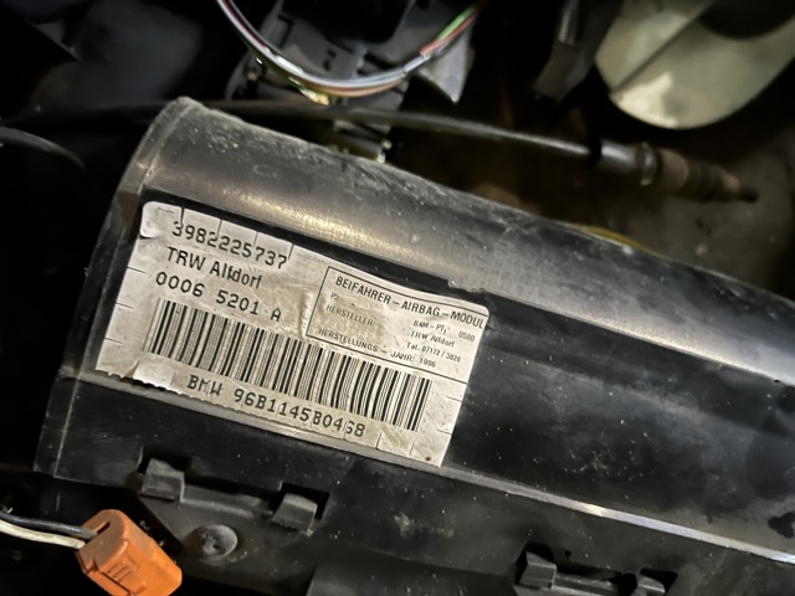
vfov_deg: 53.1
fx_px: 597
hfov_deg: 67.3
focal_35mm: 26
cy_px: 298
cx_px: 398
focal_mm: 5.1
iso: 800
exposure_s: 1/9
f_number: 1.6
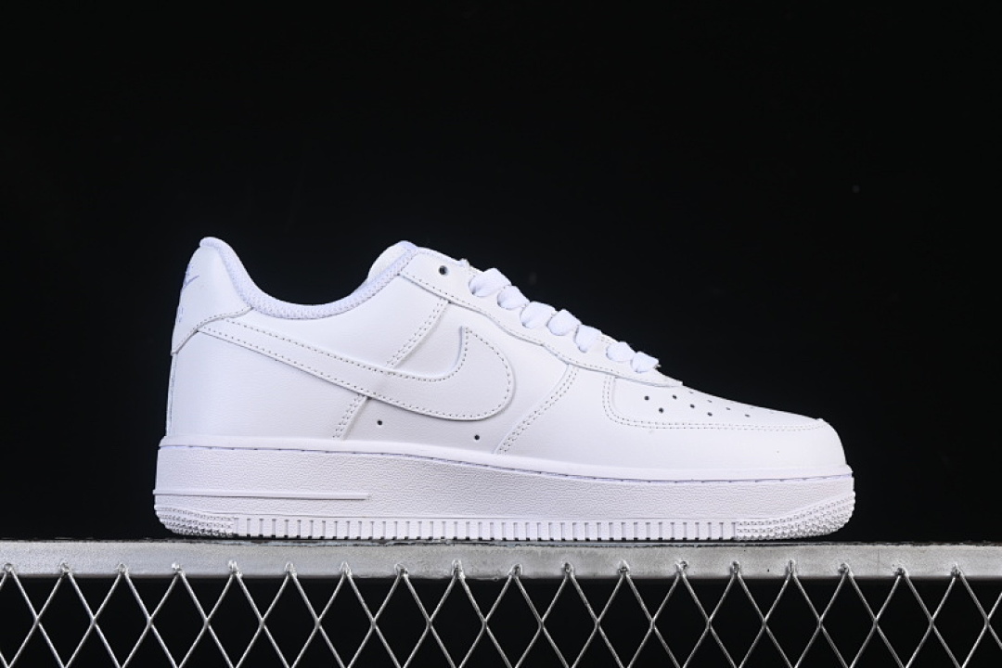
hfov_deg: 27.0
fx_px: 2087
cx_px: 501
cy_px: 334
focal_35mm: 75
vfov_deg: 18.2
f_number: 8
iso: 160
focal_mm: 50
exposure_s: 1/100
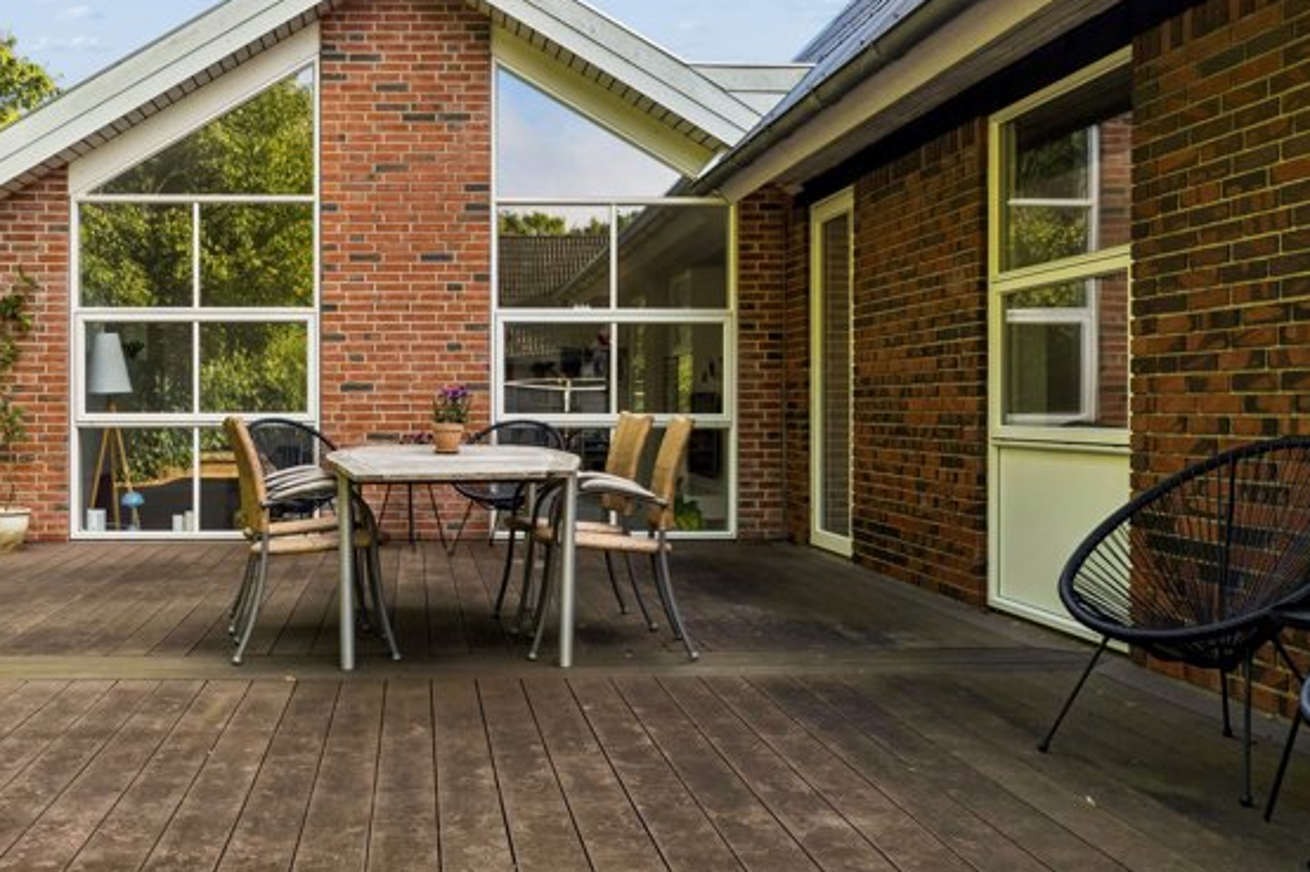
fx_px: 1419
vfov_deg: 34.1
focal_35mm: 39
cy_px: 382
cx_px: 447
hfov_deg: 48.8
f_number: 8
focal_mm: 18
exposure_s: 1/250
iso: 250
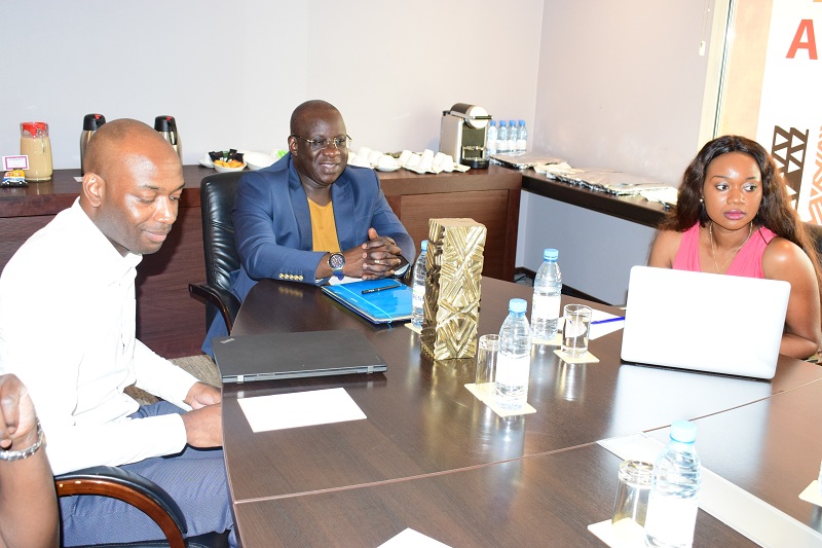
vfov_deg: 34.2
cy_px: 274
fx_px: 890
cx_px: 411
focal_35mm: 39
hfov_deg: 49.6
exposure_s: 1/60
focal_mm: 26
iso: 1600
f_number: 5.6
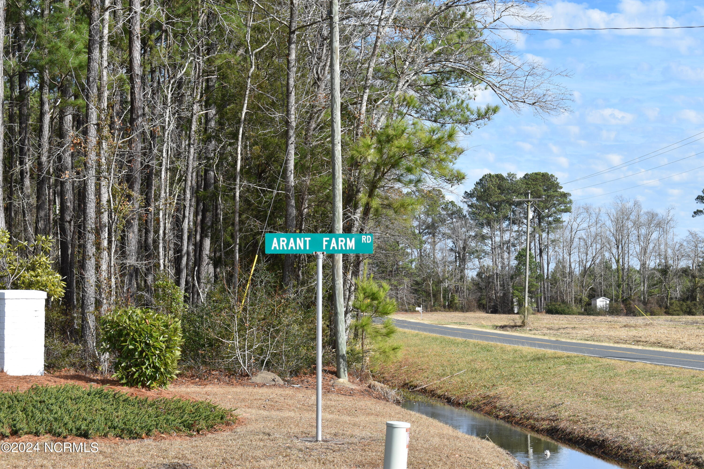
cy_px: 234
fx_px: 1613
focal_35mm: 82
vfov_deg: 16.6
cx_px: 352
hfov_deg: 24.6
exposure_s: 1/250
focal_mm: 55
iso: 100
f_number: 8
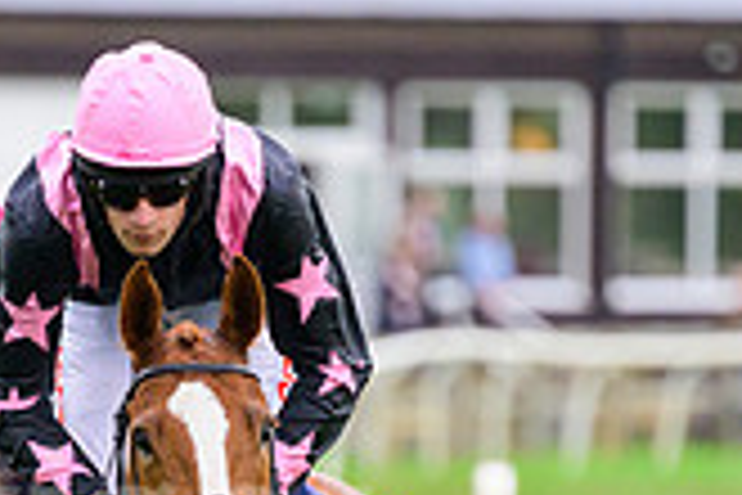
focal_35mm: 1409
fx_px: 29039
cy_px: 817
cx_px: 99
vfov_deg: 1.0
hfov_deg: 1.5
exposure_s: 1/1250
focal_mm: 400
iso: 1250
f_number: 5.6
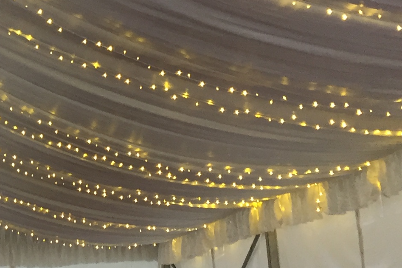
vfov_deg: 13.1
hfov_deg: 18.2
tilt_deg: +14.9
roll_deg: -0.2
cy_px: 57
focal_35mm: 104
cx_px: -128
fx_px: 1161
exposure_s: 1/33
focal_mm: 4.15
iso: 40
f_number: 2.2
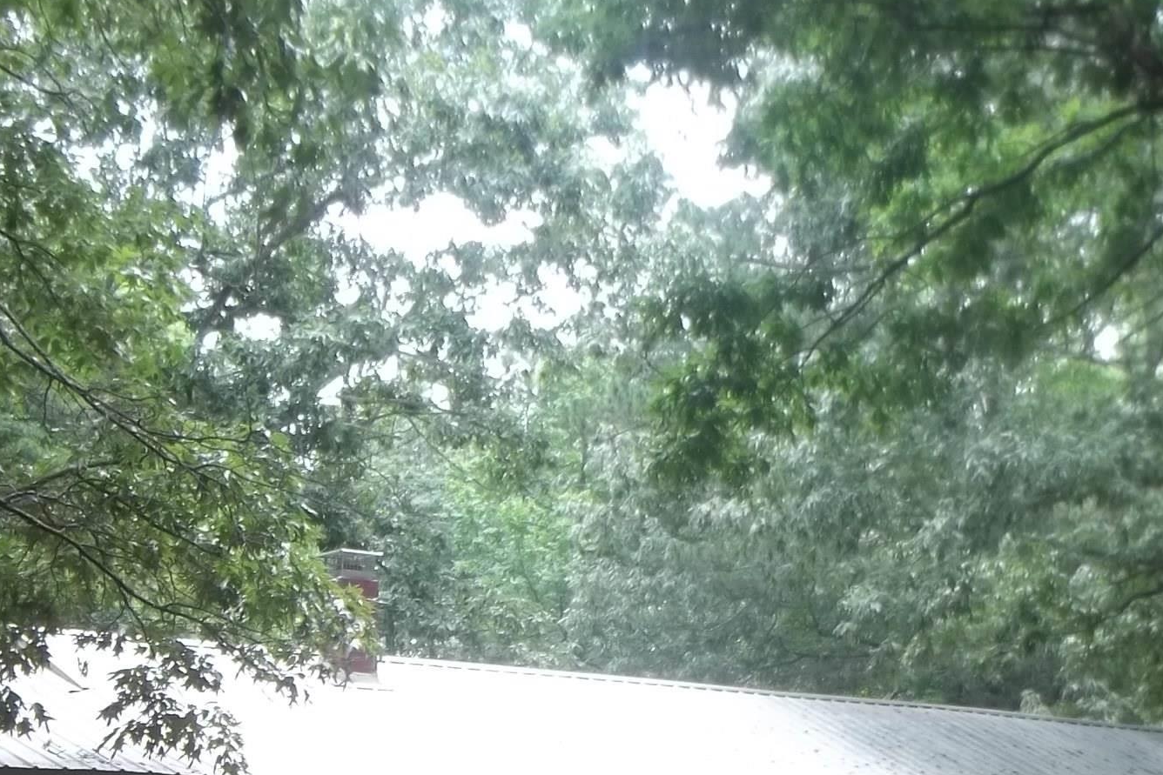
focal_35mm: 74
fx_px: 2391
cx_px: 649
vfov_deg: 17.6
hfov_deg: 27.3
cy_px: 915
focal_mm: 5.9
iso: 64
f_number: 3.3
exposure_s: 1/100
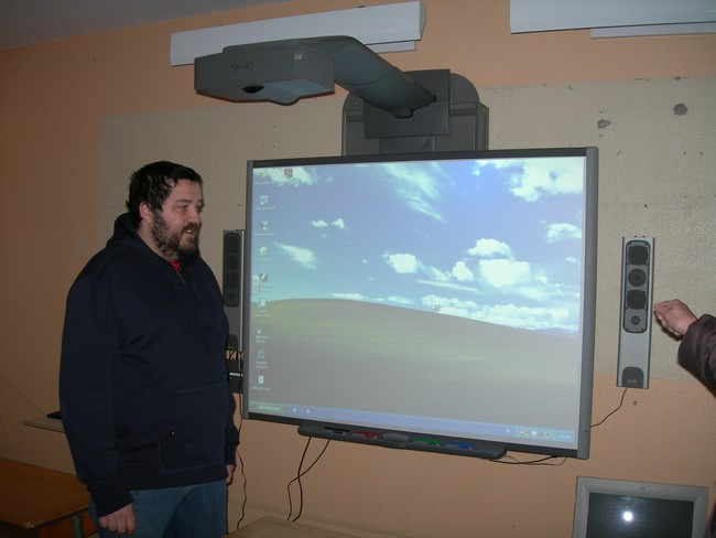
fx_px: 786
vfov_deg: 37.7
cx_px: 358
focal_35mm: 38
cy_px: 269
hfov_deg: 49.0
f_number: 2.8
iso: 57
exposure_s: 1/60.1
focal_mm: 7.8
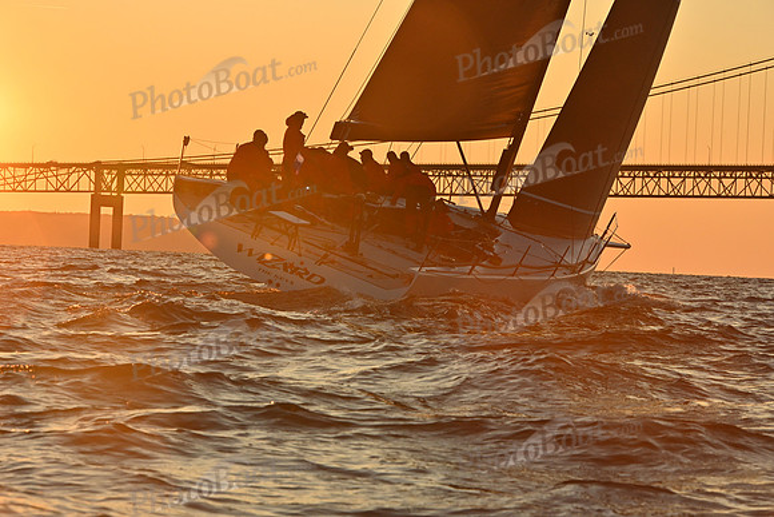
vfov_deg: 9.5
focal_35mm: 145
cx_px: 387
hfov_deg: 14.2
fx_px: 3118
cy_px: 258
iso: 800
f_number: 16
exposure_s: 1/640
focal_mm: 145
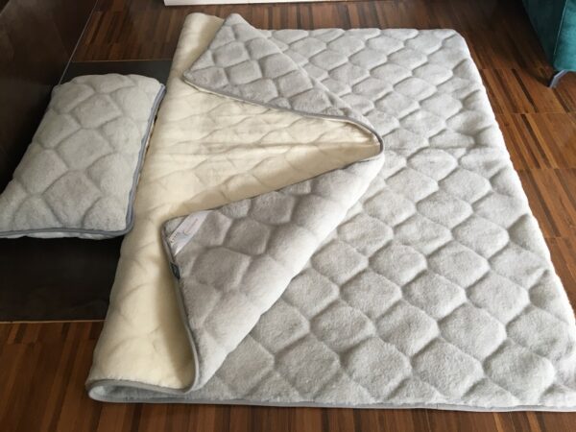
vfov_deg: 48.2
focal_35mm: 29
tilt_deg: -50.3
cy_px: 216
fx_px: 483
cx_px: 288
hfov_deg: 61.7
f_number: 2.2
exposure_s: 1/33
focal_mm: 4.15
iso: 80
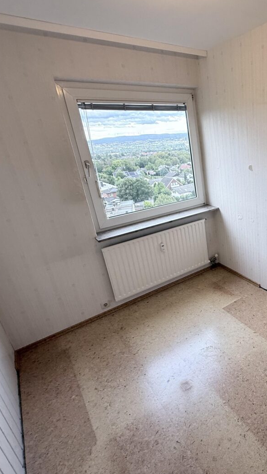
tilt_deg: -19.5
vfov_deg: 83.8
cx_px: 241
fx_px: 264
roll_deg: +3.8
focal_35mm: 21
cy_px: 234
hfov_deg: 47.9
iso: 100
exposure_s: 1/100
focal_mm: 2.22
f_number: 2.2
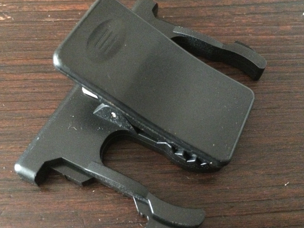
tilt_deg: -59.1
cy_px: 111
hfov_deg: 52.6
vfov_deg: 40.7
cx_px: 161
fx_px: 307
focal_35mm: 35
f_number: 2.2
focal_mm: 4.15
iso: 1250
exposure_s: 1/17
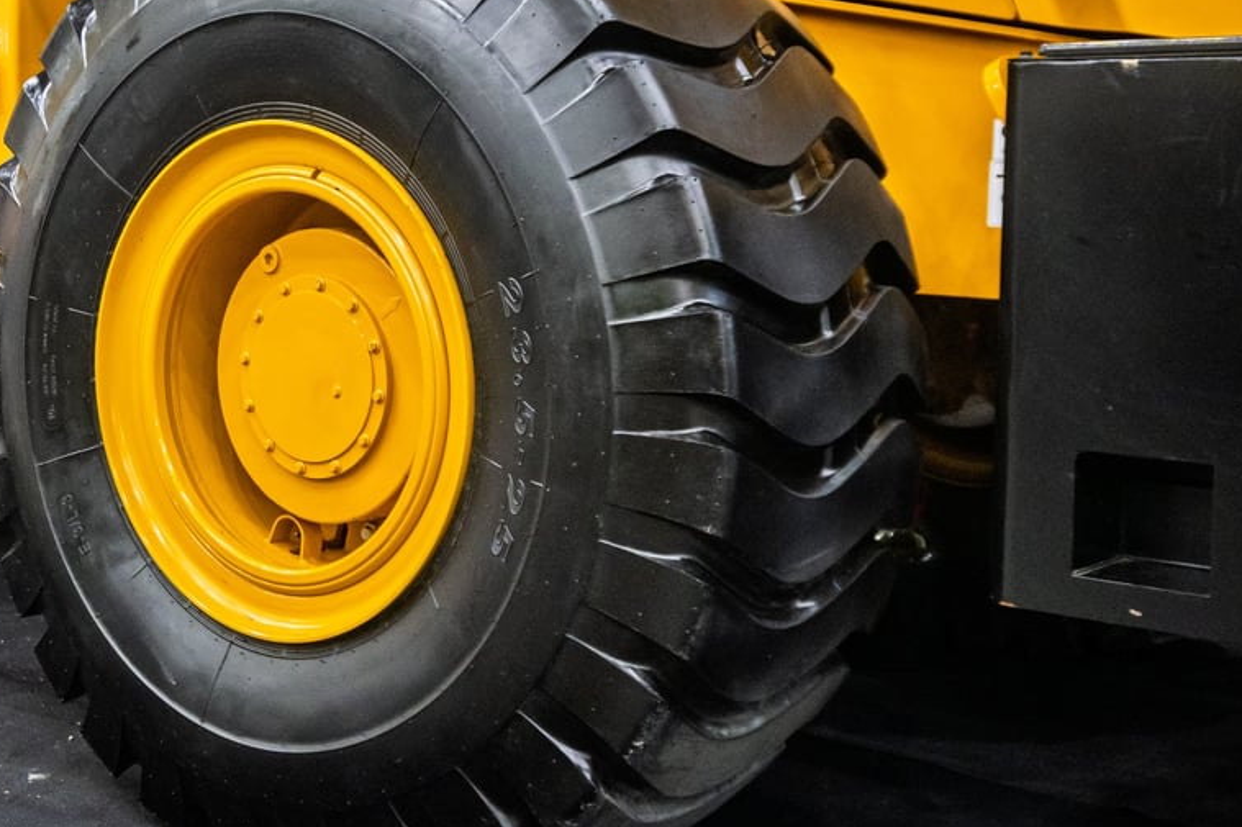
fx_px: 2007
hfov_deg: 33.7
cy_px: 242
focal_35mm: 58
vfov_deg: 23.1
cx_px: 303
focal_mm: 24.5
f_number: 4.2
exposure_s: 1/50
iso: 1250
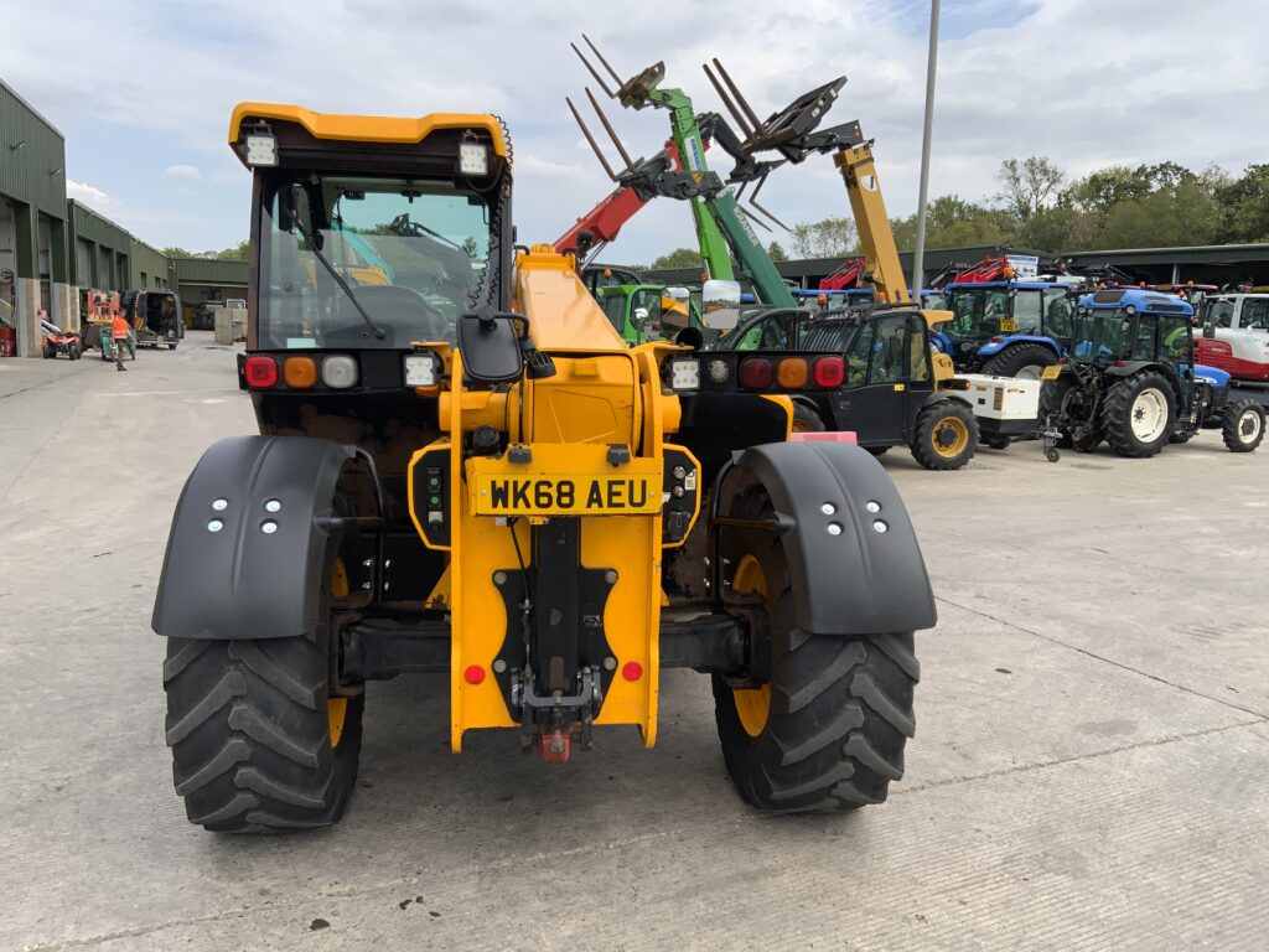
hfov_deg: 61.7
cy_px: 476
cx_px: 634
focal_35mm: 29
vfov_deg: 48.2
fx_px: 1063
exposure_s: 1/1168
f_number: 1.8
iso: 16
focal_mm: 3
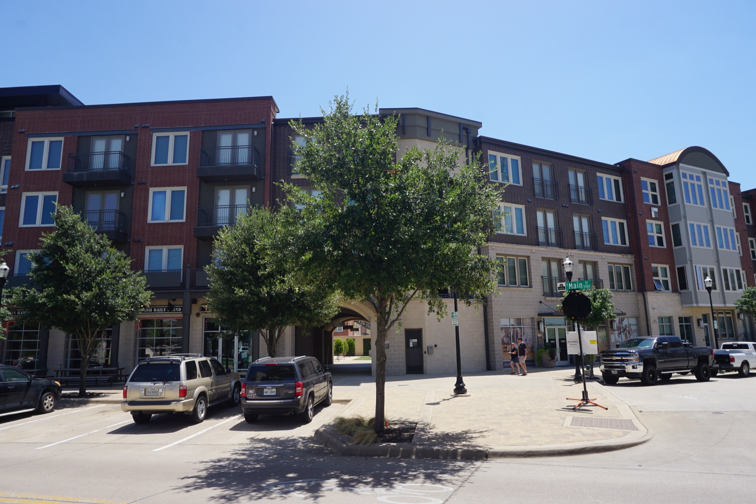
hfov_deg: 73.7
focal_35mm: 24
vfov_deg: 53.1
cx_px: 378
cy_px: 252
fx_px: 504
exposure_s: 1/125
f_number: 11
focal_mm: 16
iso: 100
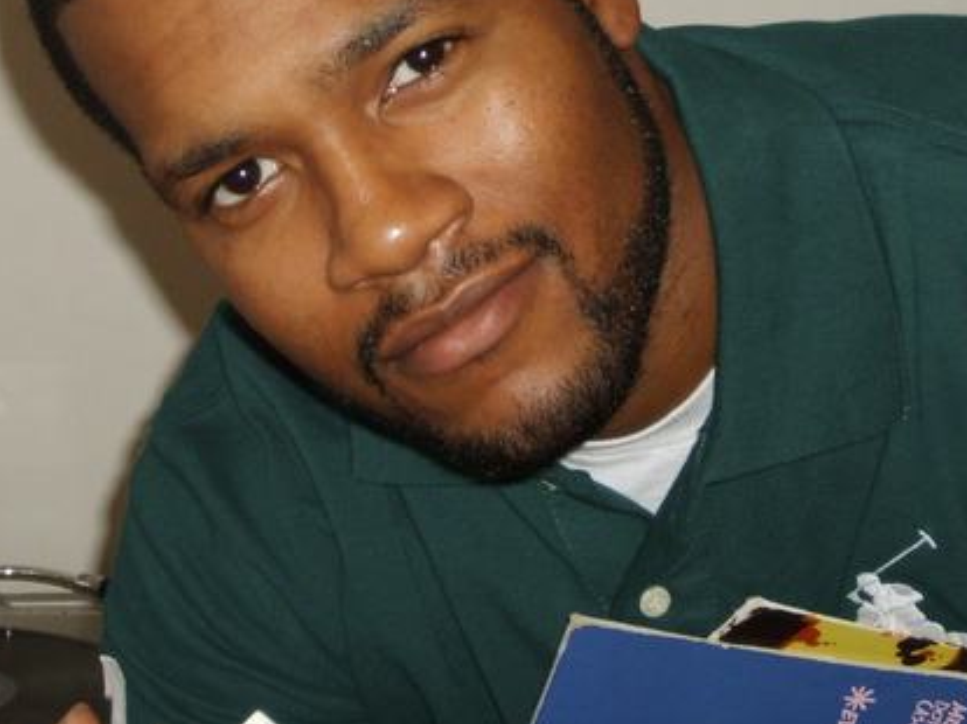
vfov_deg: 12.5
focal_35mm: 118
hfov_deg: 16.7
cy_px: 154
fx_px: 3294
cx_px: 388
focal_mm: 10.3
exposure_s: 1/60
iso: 100
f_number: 3.6
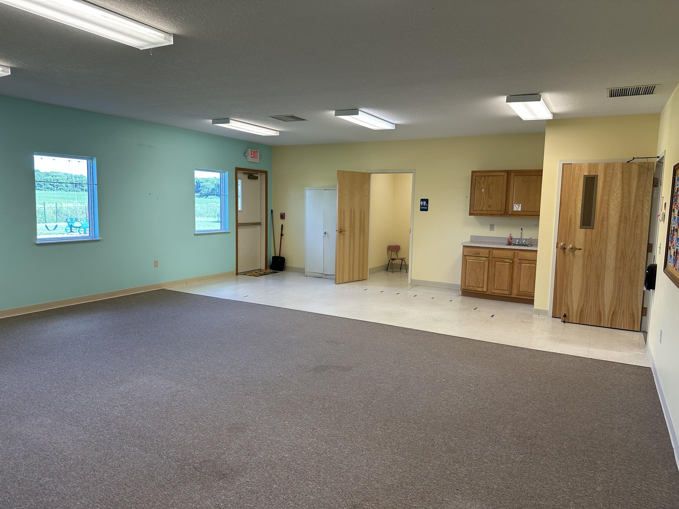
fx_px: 471
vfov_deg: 56.8
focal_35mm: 24
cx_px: 340
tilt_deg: -5.8
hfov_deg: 71.6
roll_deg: -1.7
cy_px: 254
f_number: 1.78
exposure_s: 1/162
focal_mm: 6.86
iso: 100
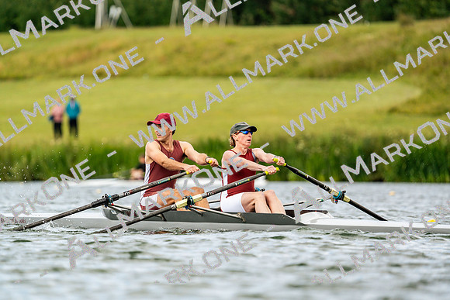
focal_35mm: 496
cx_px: 225
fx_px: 6201
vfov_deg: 2.8
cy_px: 150
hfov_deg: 4.2
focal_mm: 496
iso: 500
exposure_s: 1/2000
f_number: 6.3
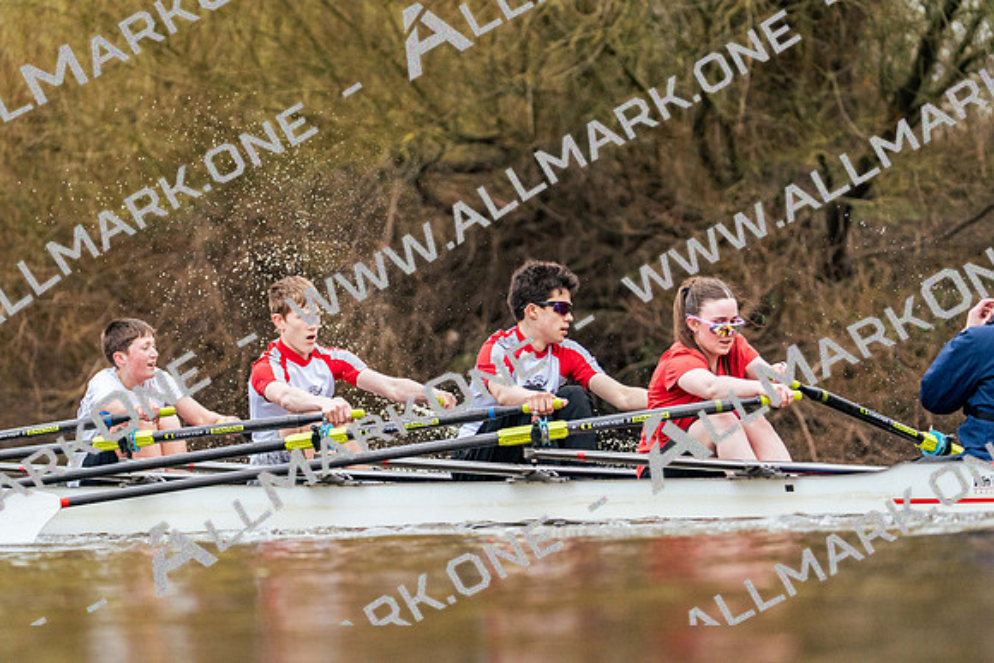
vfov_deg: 4.3
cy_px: 332
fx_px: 8782
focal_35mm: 318
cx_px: 497
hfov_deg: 6.5
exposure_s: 1/2000
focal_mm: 318
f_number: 6.3
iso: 5000
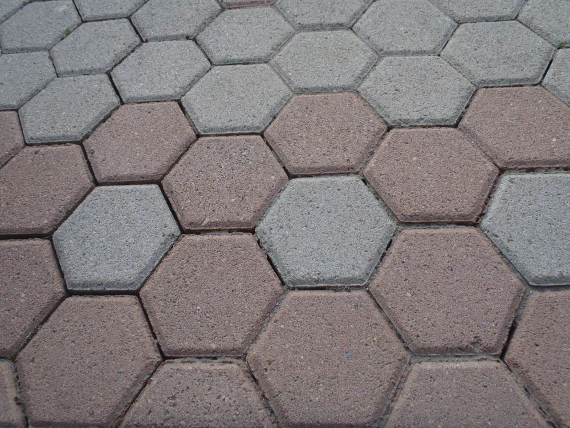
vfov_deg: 49.7
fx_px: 461
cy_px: 214
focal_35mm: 28
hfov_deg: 63.4
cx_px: 285
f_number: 3.9
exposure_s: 1/100
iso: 80
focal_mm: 5
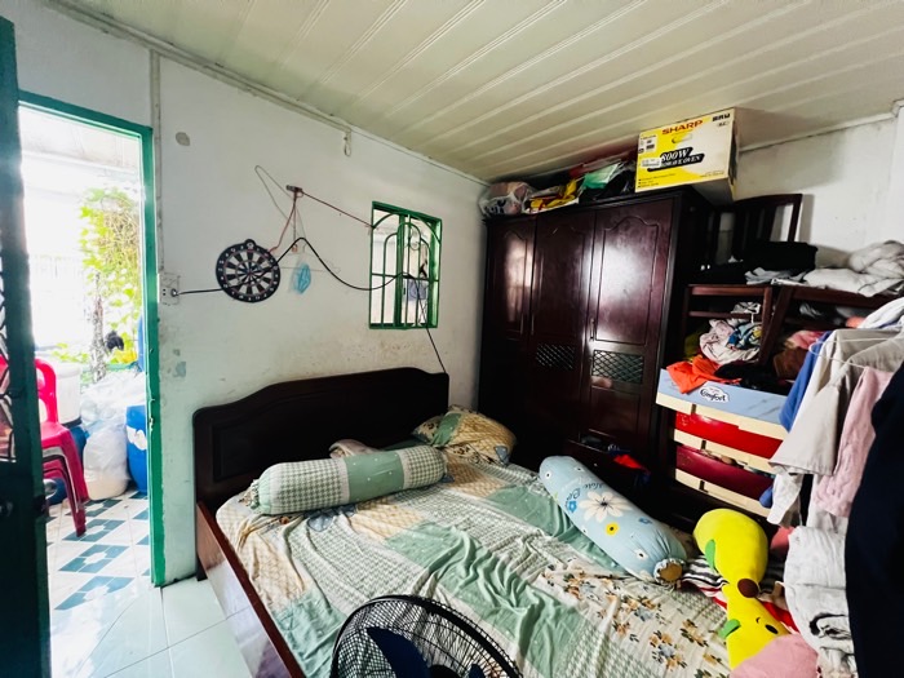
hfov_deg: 106.2
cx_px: 452
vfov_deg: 89.9
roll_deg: -1.9
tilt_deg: -6.8
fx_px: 339
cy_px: 339
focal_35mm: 13
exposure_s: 1/50
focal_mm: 1.57
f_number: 1.8
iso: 800
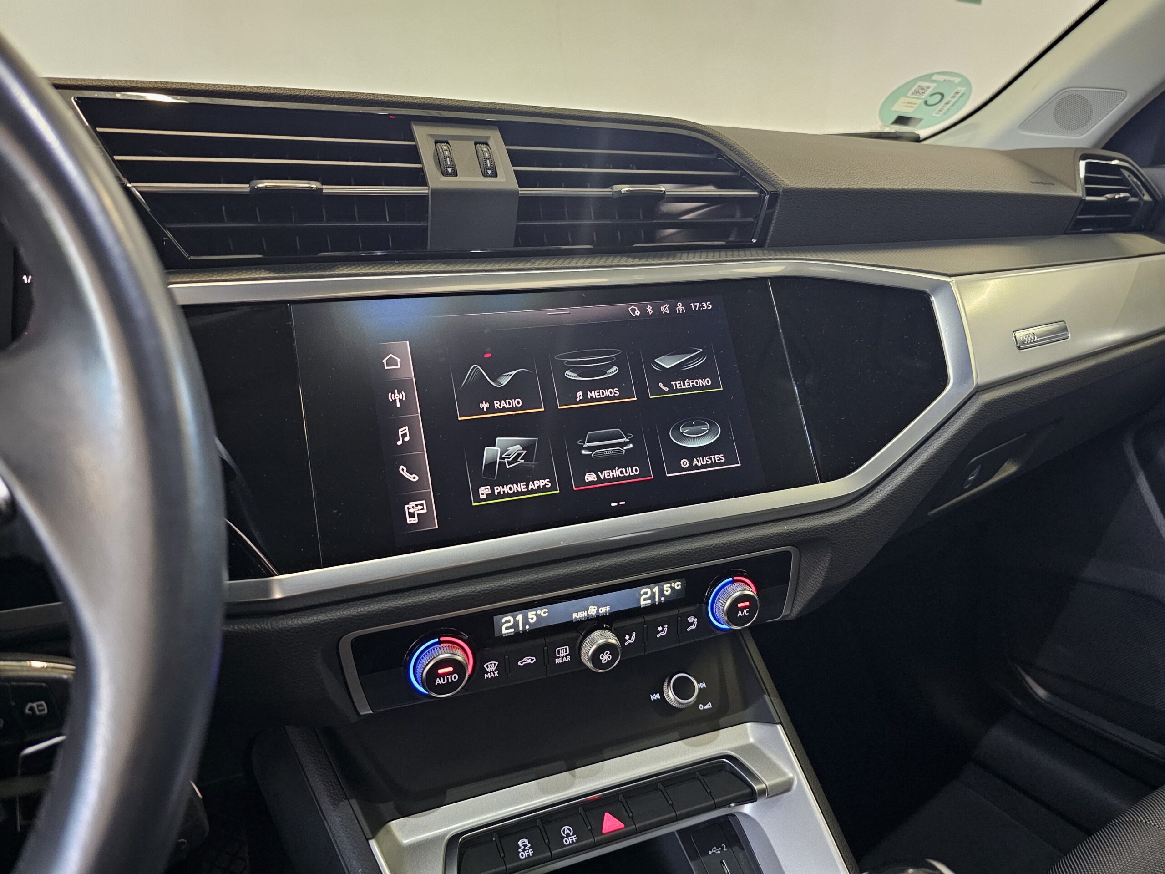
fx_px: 774
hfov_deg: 73.9
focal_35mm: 23
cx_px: 582
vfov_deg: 58.9
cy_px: 437
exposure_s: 1/24
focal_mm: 6.3
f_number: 1.7
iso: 800
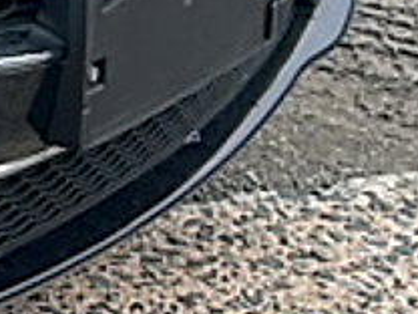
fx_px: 2318
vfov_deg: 7.3
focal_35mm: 192
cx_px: -1168
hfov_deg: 7.6
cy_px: -417
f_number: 1.78
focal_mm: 6.86
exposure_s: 1/1618
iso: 80
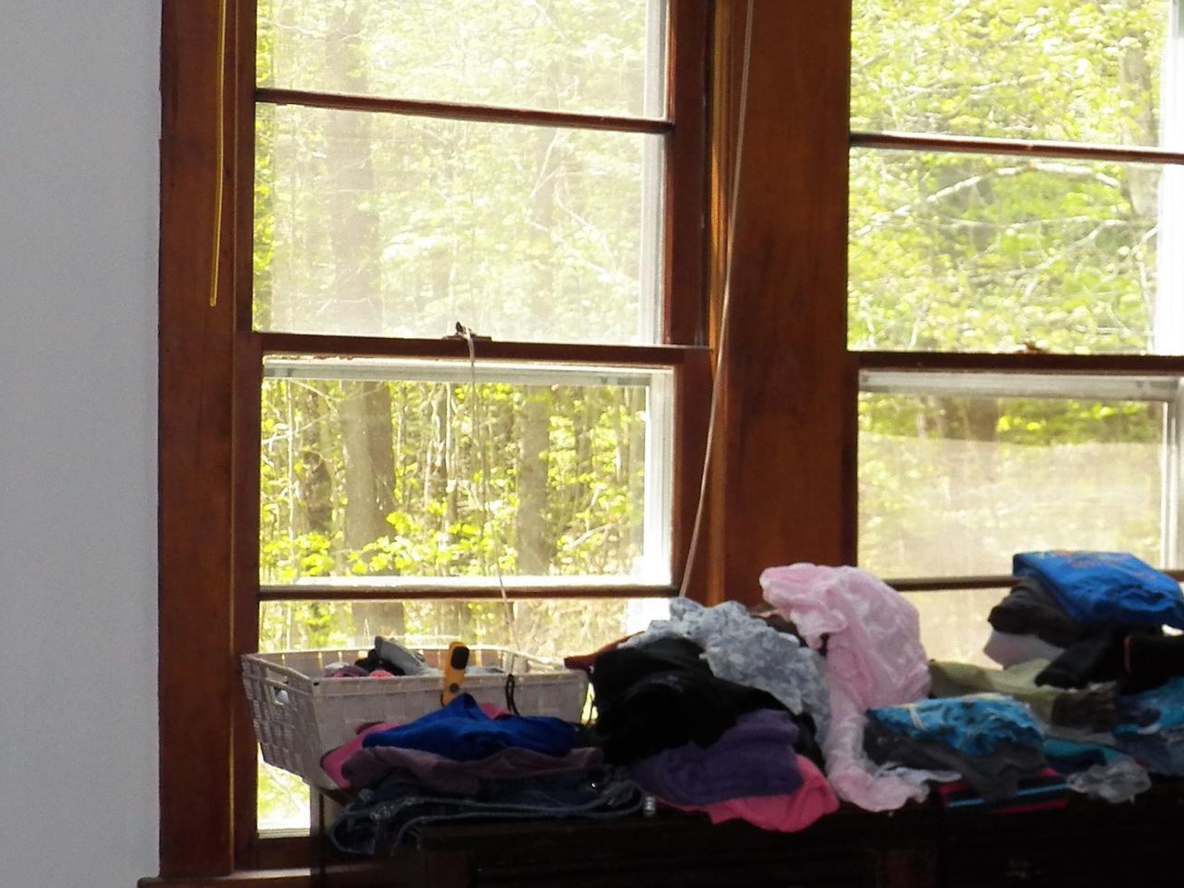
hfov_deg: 23.5
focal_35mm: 81
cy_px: 616
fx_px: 2771
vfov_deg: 18.1
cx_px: 1074
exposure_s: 1/125
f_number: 2.8
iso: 125
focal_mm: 6.3
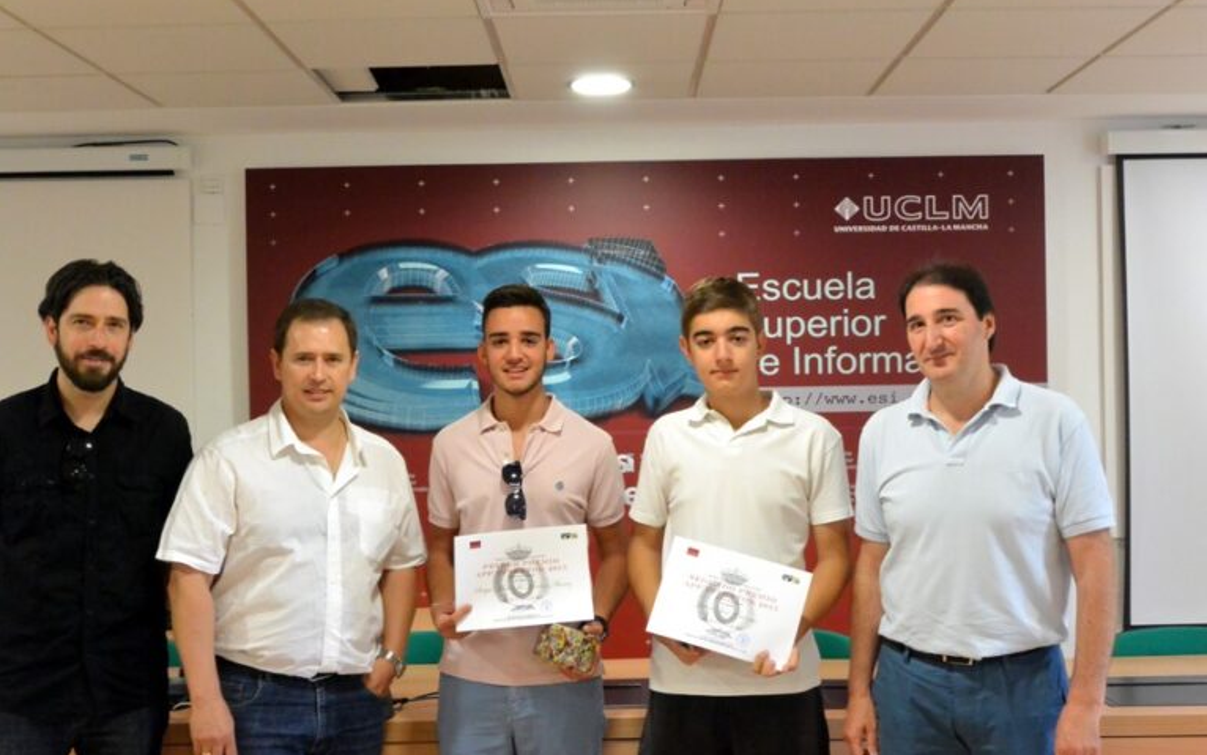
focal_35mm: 46
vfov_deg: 28.0
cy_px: 385
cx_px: 604
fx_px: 1513
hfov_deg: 43.5
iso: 1400
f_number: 9
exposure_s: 1/15
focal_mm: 16.9
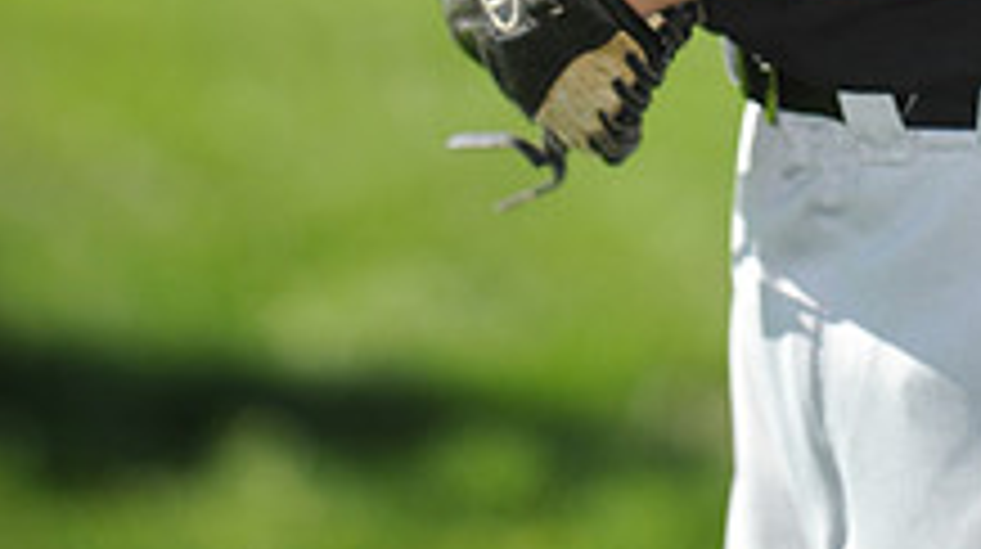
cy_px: -706
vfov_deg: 2.5
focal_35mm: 488
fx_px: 12678
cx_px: 864
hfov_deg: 4.4
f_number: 4
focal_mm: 175
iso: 200
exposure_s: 1/1000
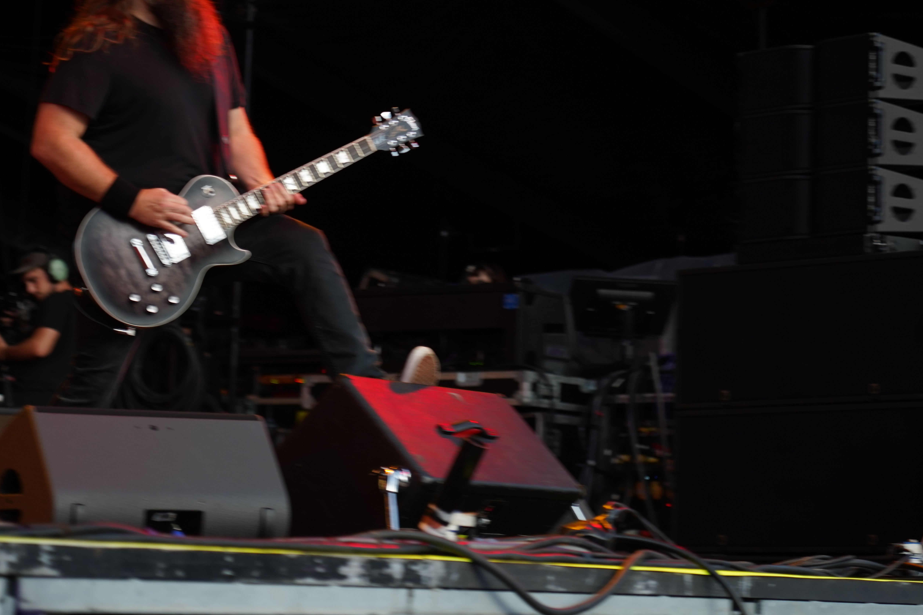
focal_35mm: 125
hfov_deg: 16.4
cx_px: 453
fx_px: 3205
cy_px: 269
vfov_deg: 11.0
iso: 250
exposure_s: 1/125
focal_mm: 105
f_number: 4
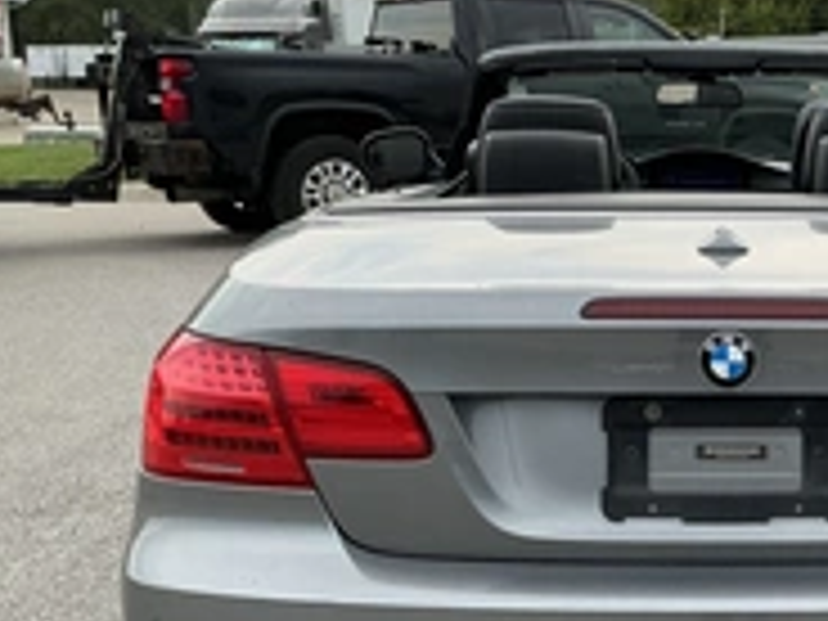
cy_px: 364
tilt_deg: -8.8
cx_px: 738
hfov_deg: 30.4
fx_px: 1459
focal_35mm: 61
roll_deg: +0.1
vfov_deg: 24.0
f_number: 1.8
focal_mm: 3
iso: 25
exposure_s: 1/545
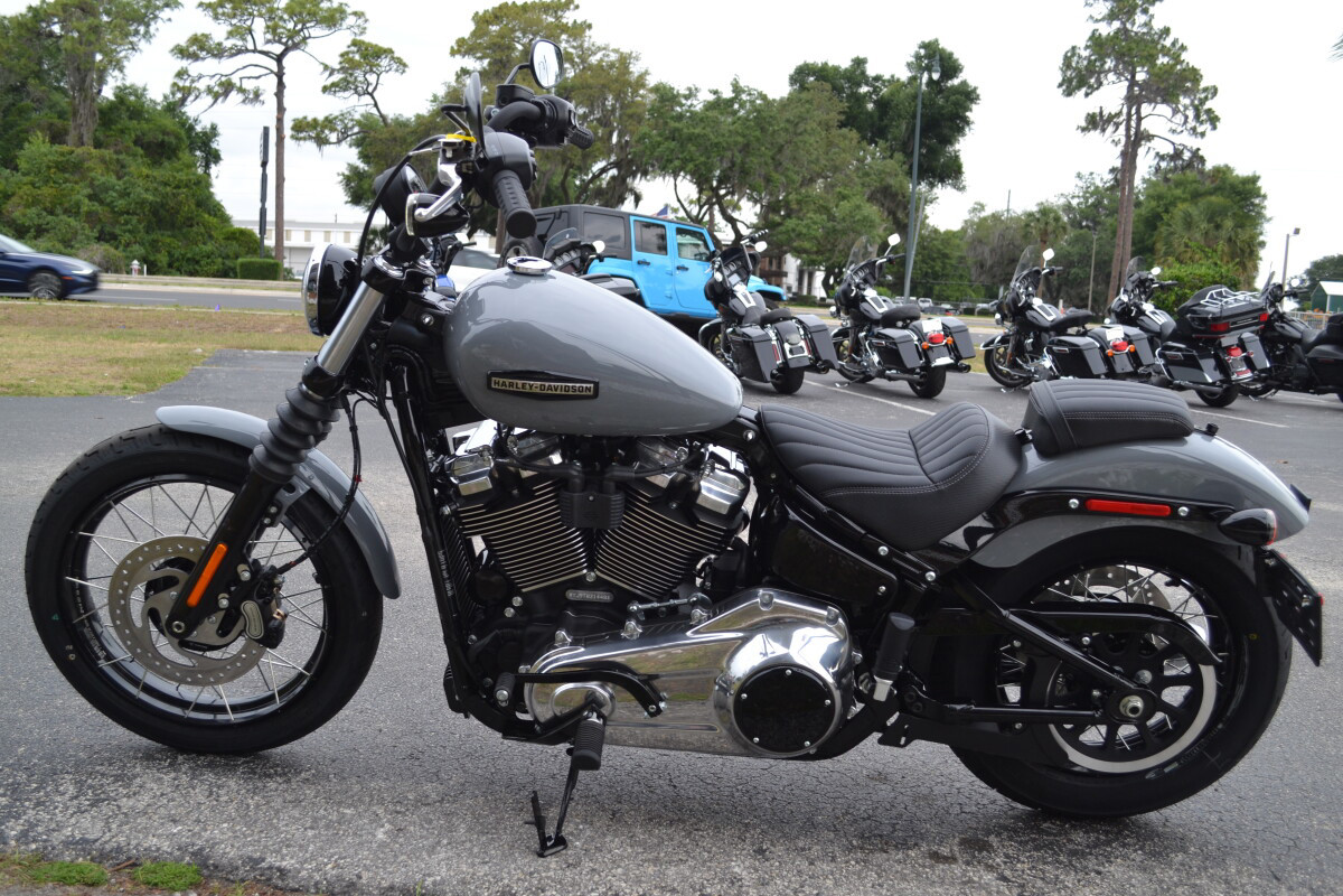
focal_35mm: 36
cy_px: 448
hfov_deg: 53.1
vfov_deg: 36.9
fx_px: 1343
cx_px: 672
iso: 140
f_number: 5.6
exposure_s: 1/125
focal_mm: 24
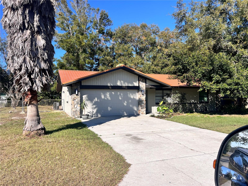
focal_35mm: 26
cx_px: 124
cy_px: 93
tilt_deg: +1.4
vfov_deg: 53.1
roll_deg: +0.8
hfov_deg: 67.3
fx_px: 186
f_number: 1.5
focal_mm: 5.7
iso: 50
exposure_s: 1/3704
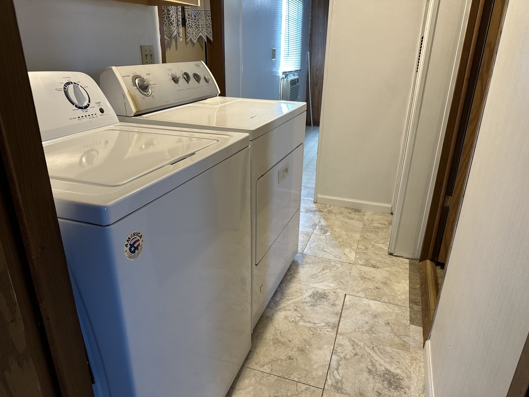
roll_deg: -1.3
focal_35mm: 24
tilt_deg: -21.9
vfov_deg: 56.8
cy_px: 198
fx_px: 367
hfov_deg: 71.6
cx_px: 264
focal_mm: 6.86
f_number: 1.78
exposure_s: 1/60
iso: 160
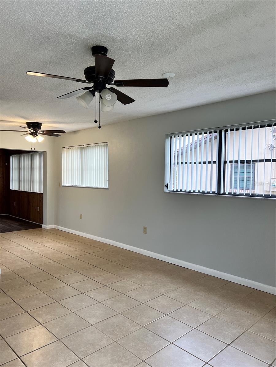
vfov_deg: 67.3
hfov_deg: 53.1
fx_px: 276
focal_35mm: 26
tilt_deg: -2.5
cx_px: 138
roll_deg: -1.2
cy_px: 184
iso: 64
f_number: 1.5
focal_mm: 5.7
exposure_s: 1/120
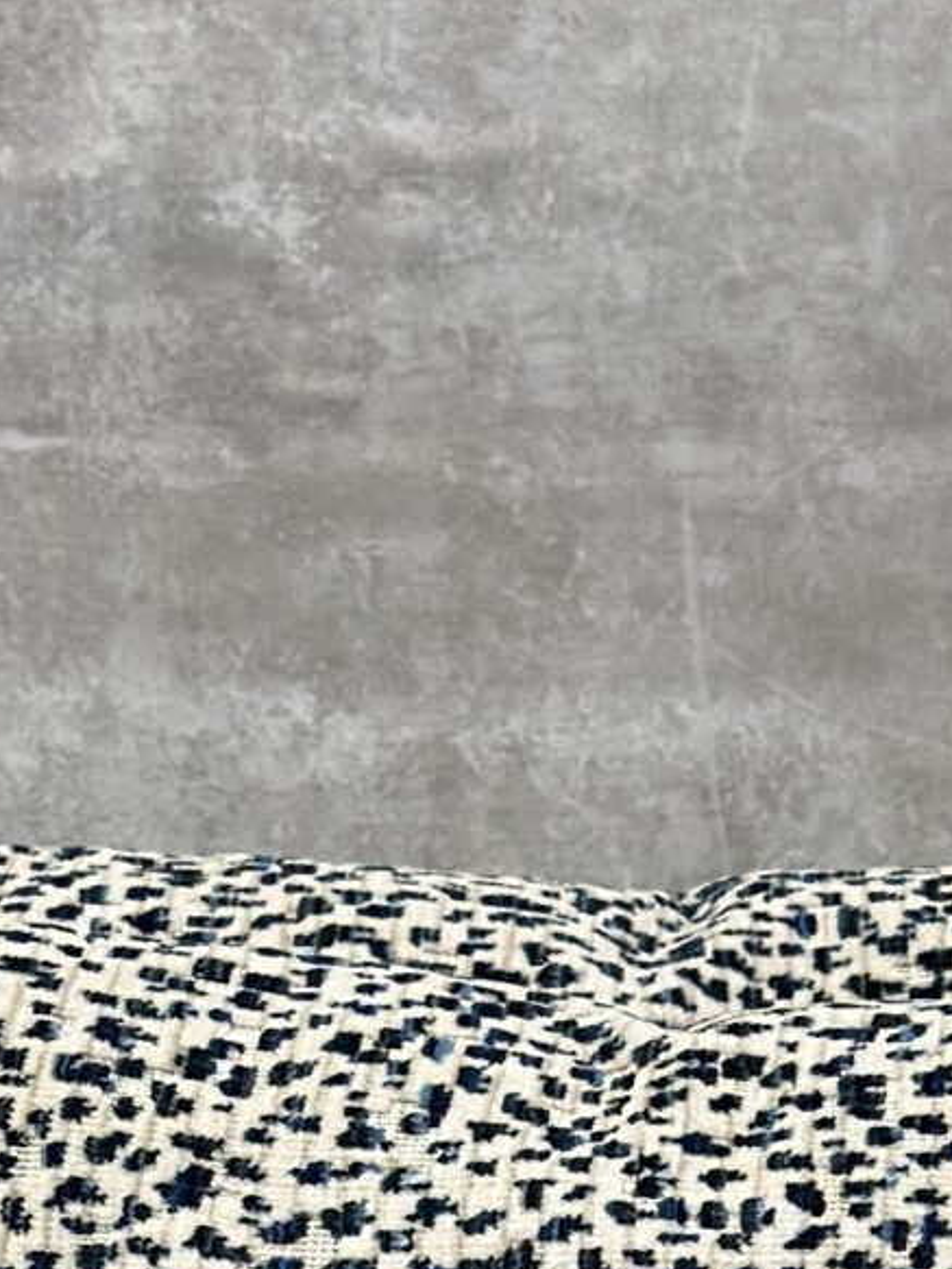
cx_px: 976
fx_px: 7731
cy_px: 2453
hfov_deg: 7.0
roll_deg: +0.5
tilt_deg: -13.0
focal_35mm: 211
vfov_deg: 8.9
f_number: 1.78
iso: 80
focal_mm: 6.86
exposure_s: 1/120
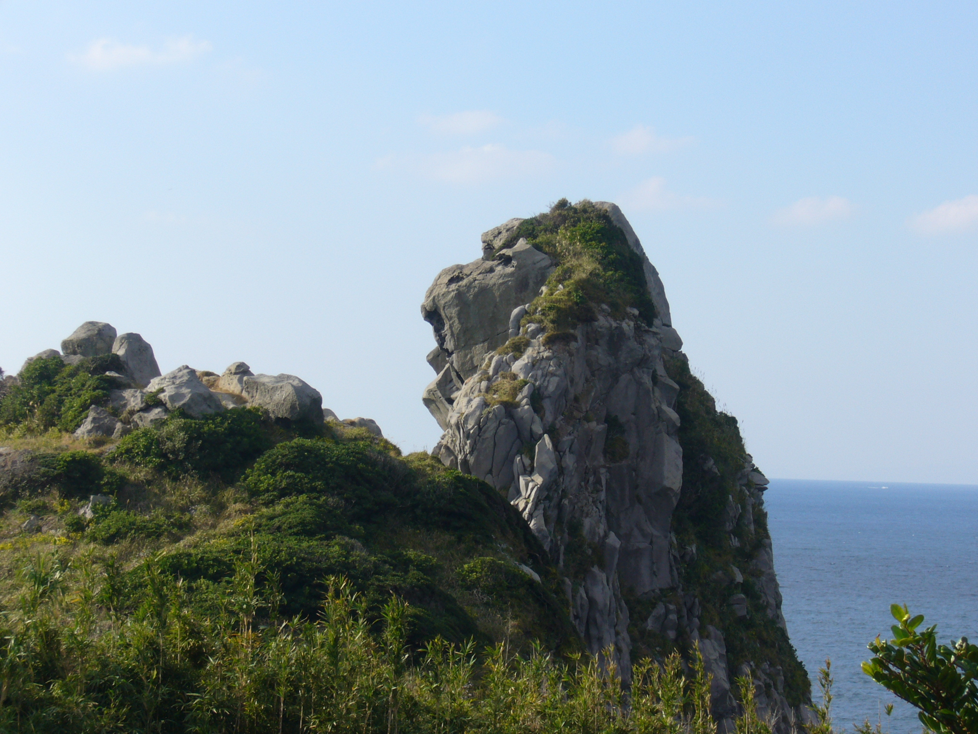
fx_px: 2967
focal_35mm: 105
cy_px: 367
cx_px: 489
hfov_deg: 18.7
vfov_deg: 14.1
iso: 80
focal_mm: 17.4
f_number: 10
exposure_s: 1/100
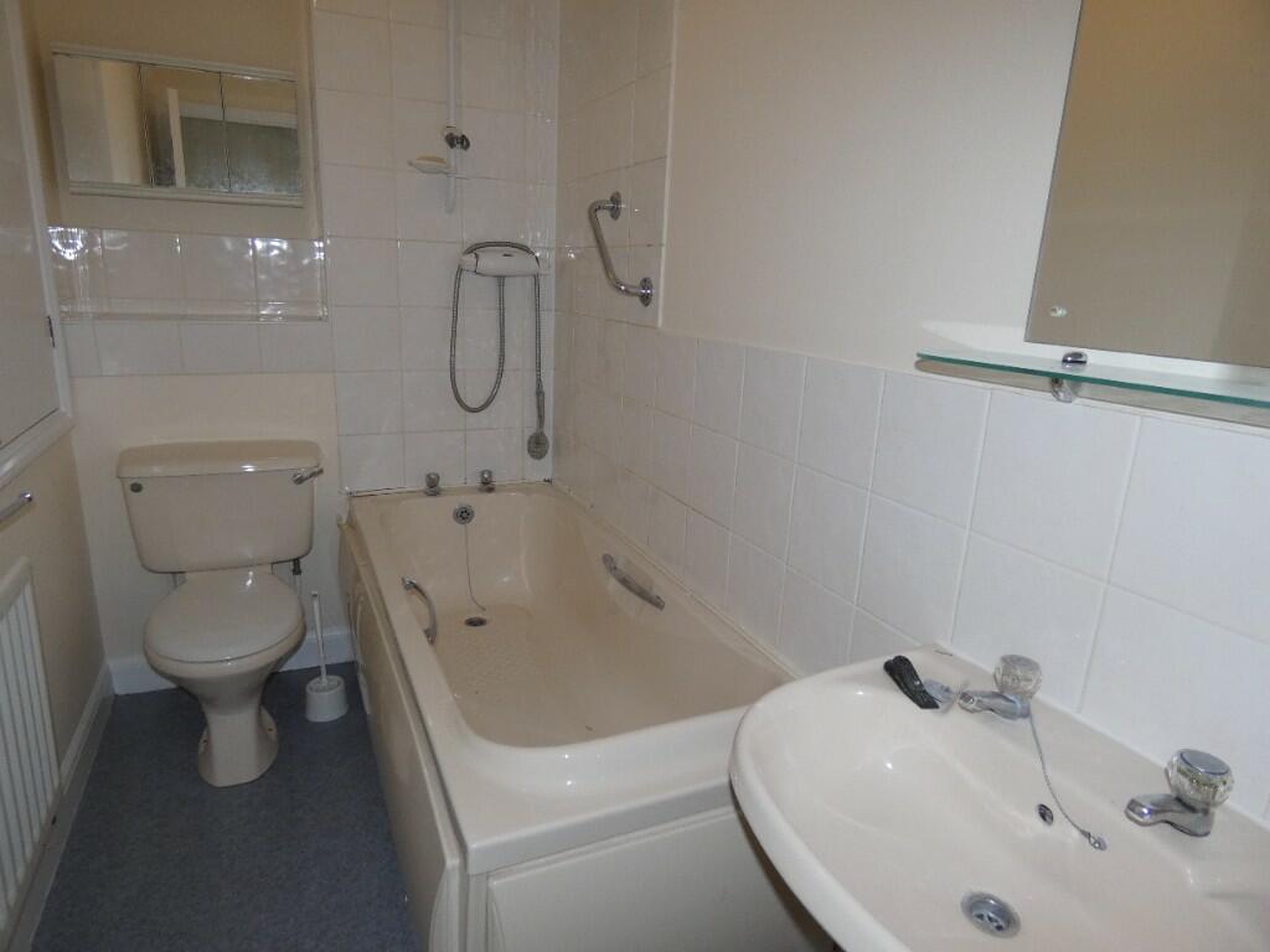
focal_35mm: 20
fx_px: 734
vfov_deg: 66.0
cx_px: 635
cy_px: 476
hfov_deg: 81.7
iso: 100
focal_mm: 3.6
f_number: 2.8
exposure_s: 1/60
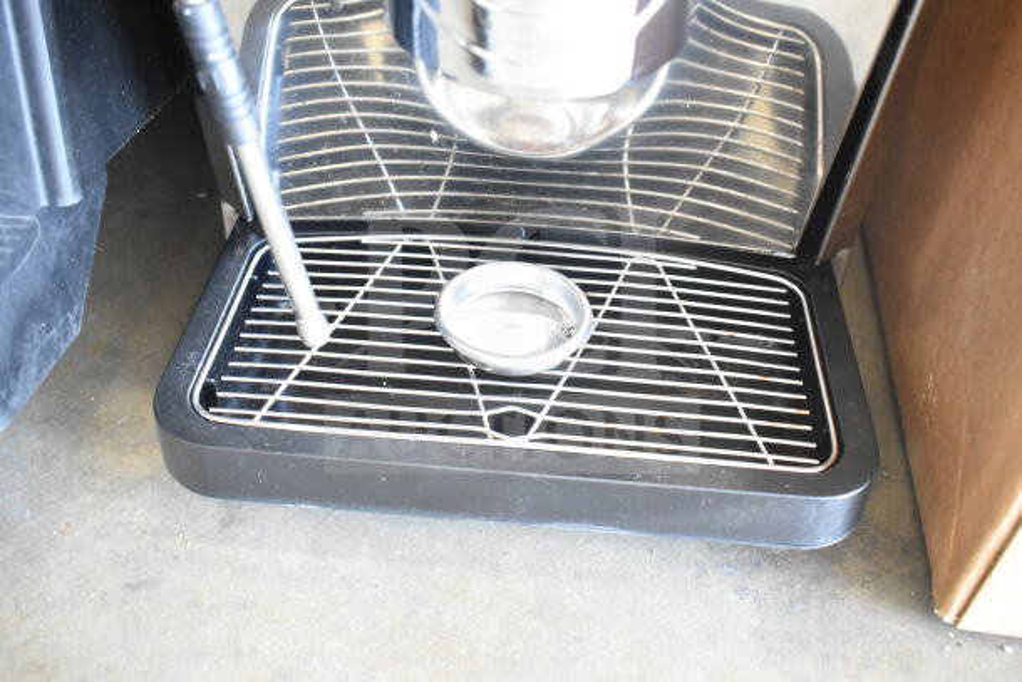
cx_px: 511
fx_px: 1022
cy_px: 341
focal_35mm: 36
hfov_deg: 53.1
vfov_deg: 36.9
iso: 3200
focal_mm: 24
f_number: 3.8
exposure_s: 1/40
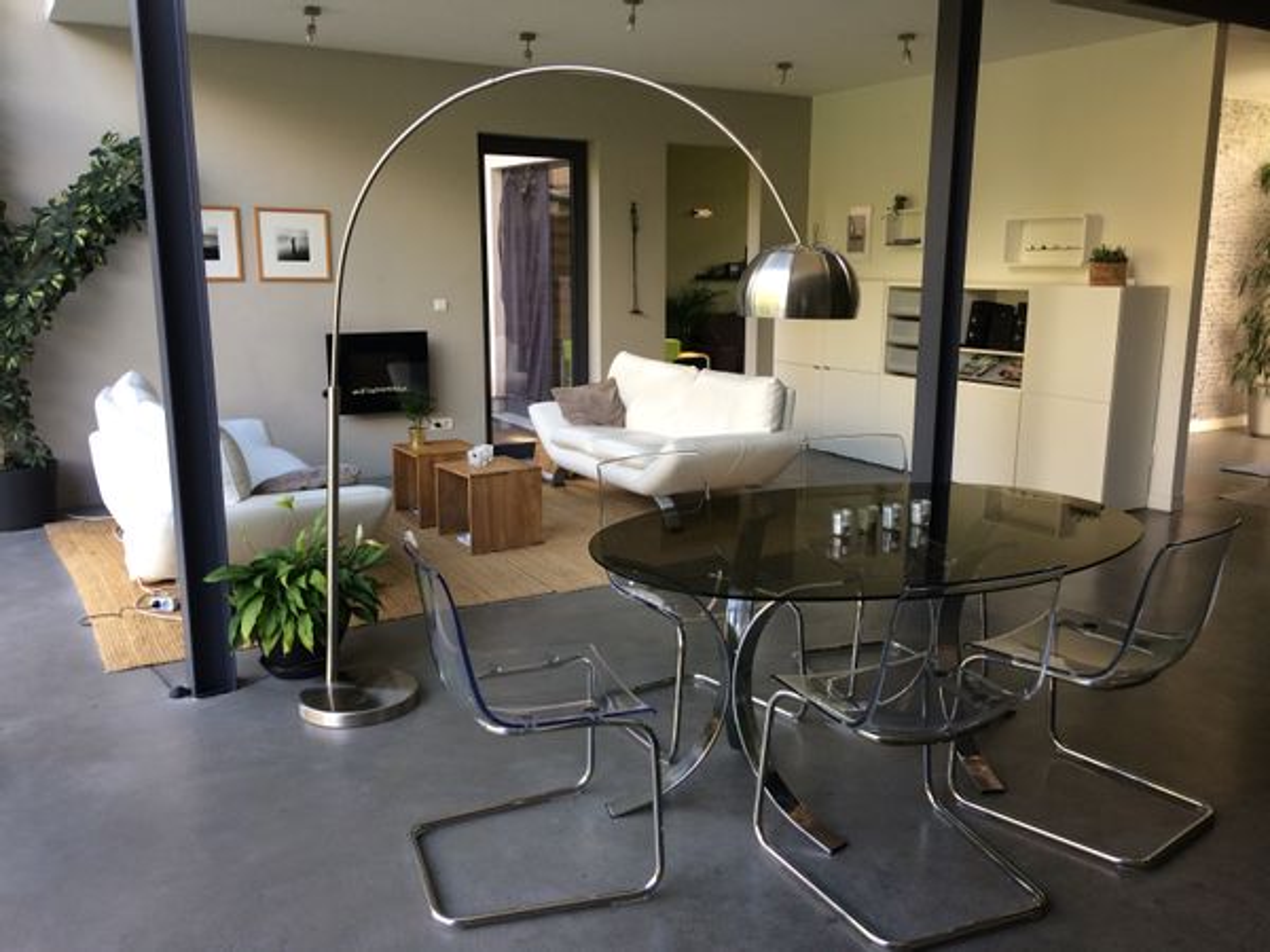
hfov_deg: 61.7
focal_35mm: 29
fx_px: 1064
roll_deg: +1.0
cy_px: 476
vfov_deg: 48.2
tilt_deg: -12.3
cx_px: 635
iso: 32
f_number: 2.2
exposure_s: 1/33
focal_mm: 4.15
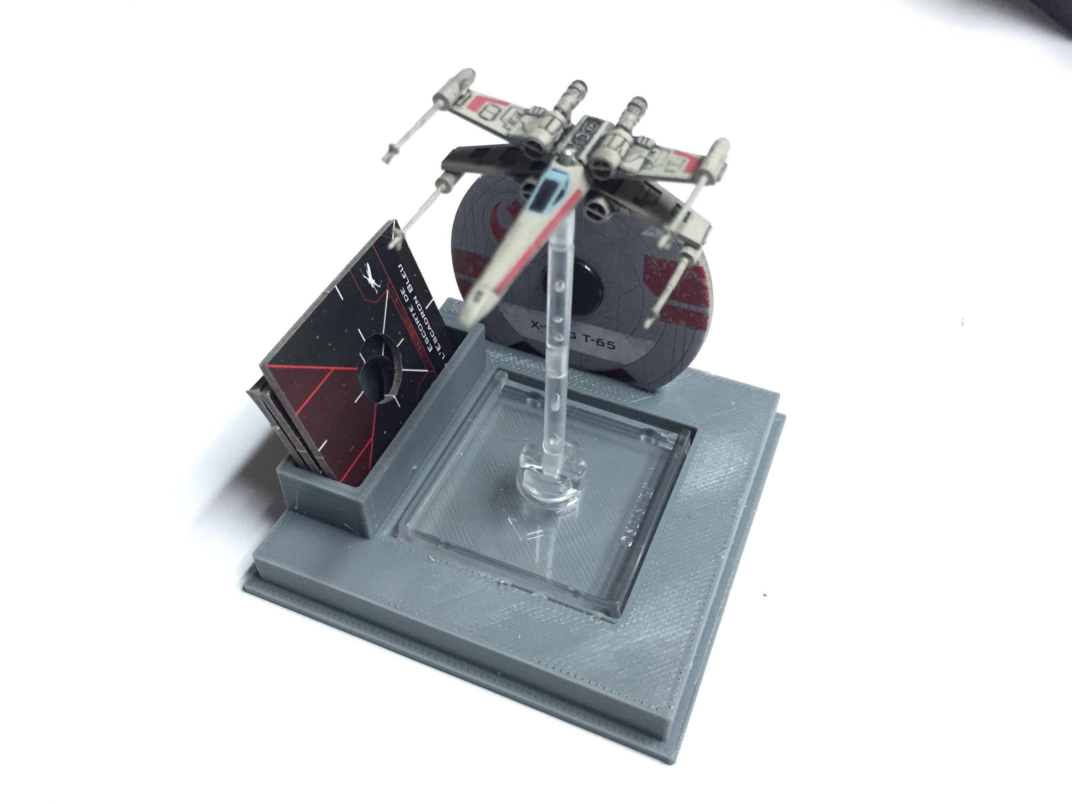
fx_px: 898
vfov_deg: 48.2
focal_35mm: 29
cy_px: 402
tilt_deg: -46.4
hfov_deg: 61.7
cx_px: 536
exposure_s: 1/30
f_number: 2.2
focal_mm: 4.15
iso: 200
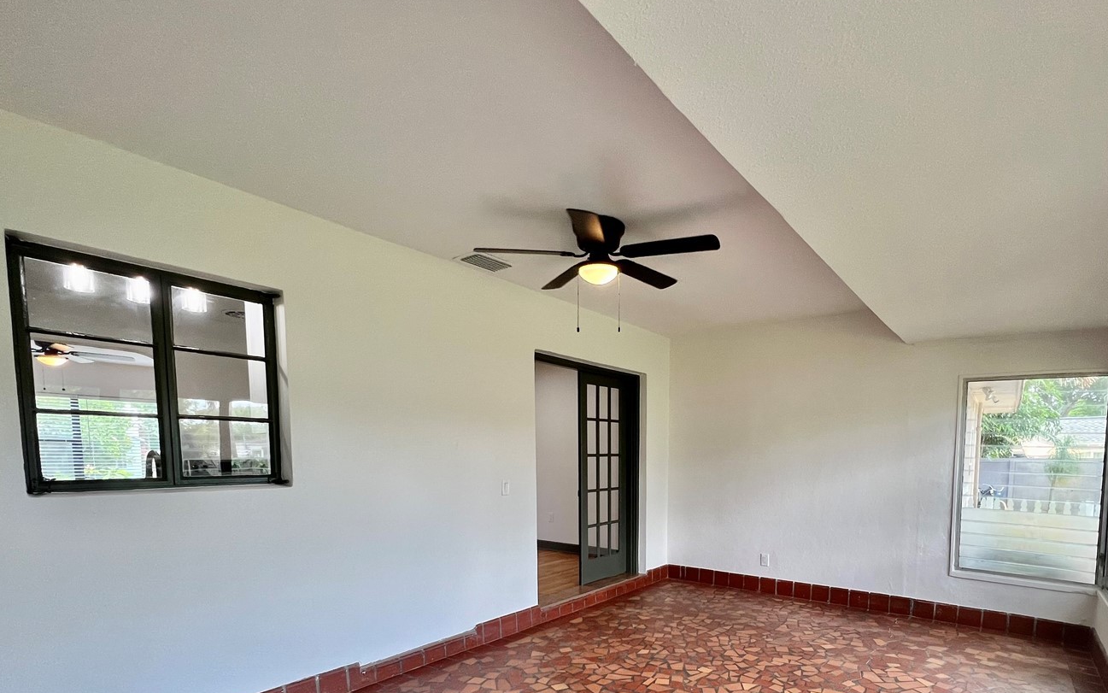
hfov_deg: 94.0
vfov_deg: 64.7
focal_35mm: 17
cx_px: 615
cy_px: 502
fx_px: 513
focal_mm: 1.57
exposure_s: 1/99
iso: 100
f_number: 1.8
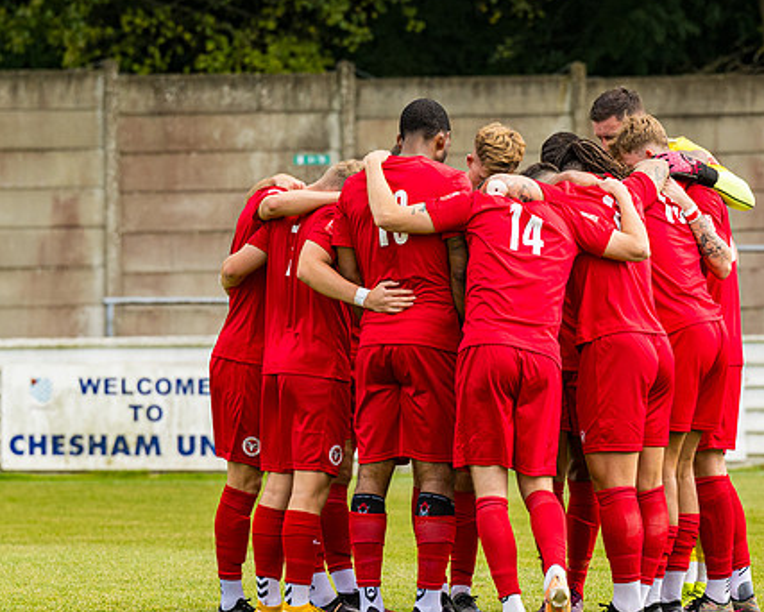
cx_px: 513
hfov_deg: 4.2
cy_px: 355
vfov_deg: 3.3
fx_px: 10474
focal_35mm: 463
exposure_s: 1/1250
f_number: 5
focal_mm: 200
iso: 400
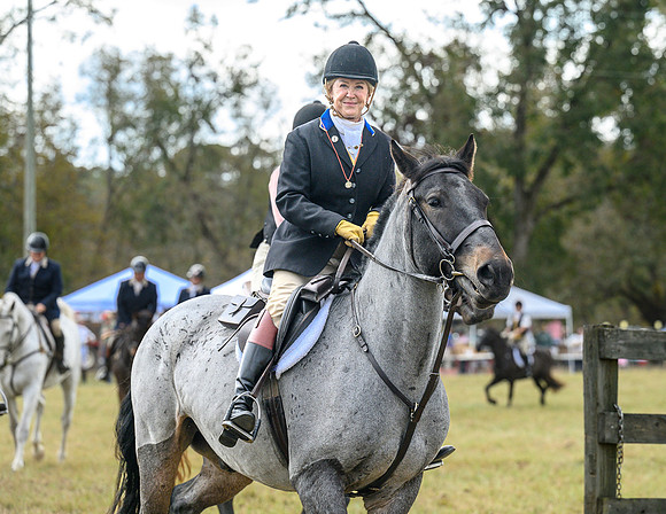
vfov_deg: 11.3
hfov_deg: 14.6
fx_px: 2600
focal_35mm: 134
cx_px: 357
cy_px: 235
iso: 640
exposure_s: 1/1000
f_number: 3.5
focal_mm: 101
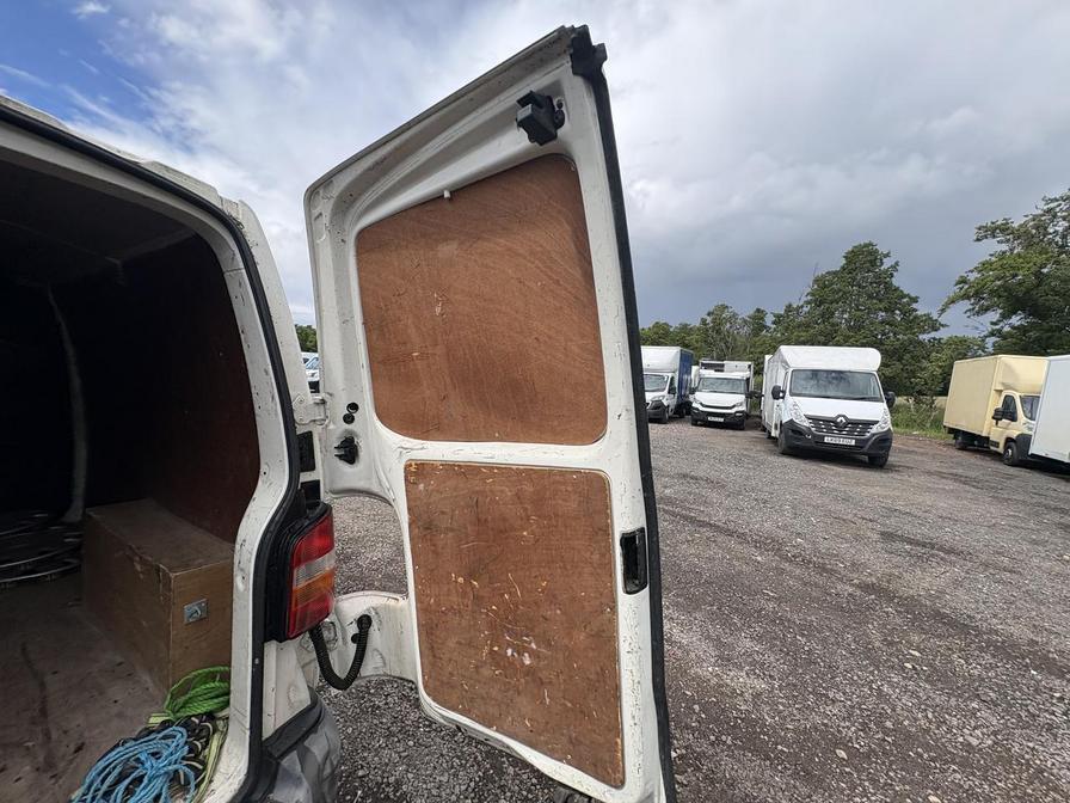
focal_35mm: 14
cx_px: 535
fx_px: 433
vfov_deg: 85.7
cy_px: 402
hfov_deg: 102.1
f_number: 2.2
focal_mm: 2.22
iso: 50
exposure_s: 1/1536
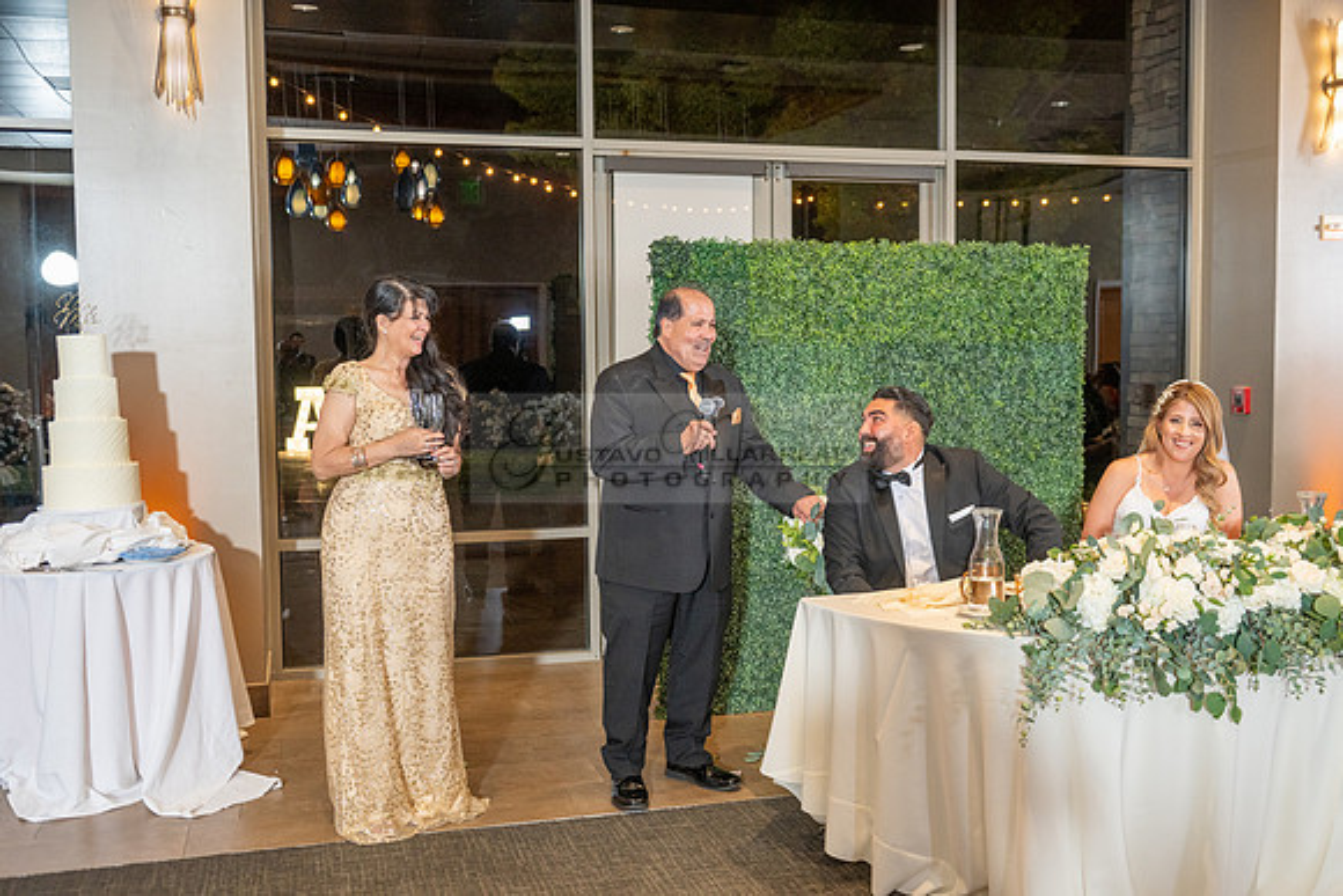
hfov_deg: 54.4
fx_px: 1306
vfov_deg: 37.9
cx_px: 672
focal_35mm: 35
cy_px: 448
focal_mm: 35
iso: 800
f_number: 3.5
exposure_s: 1/160
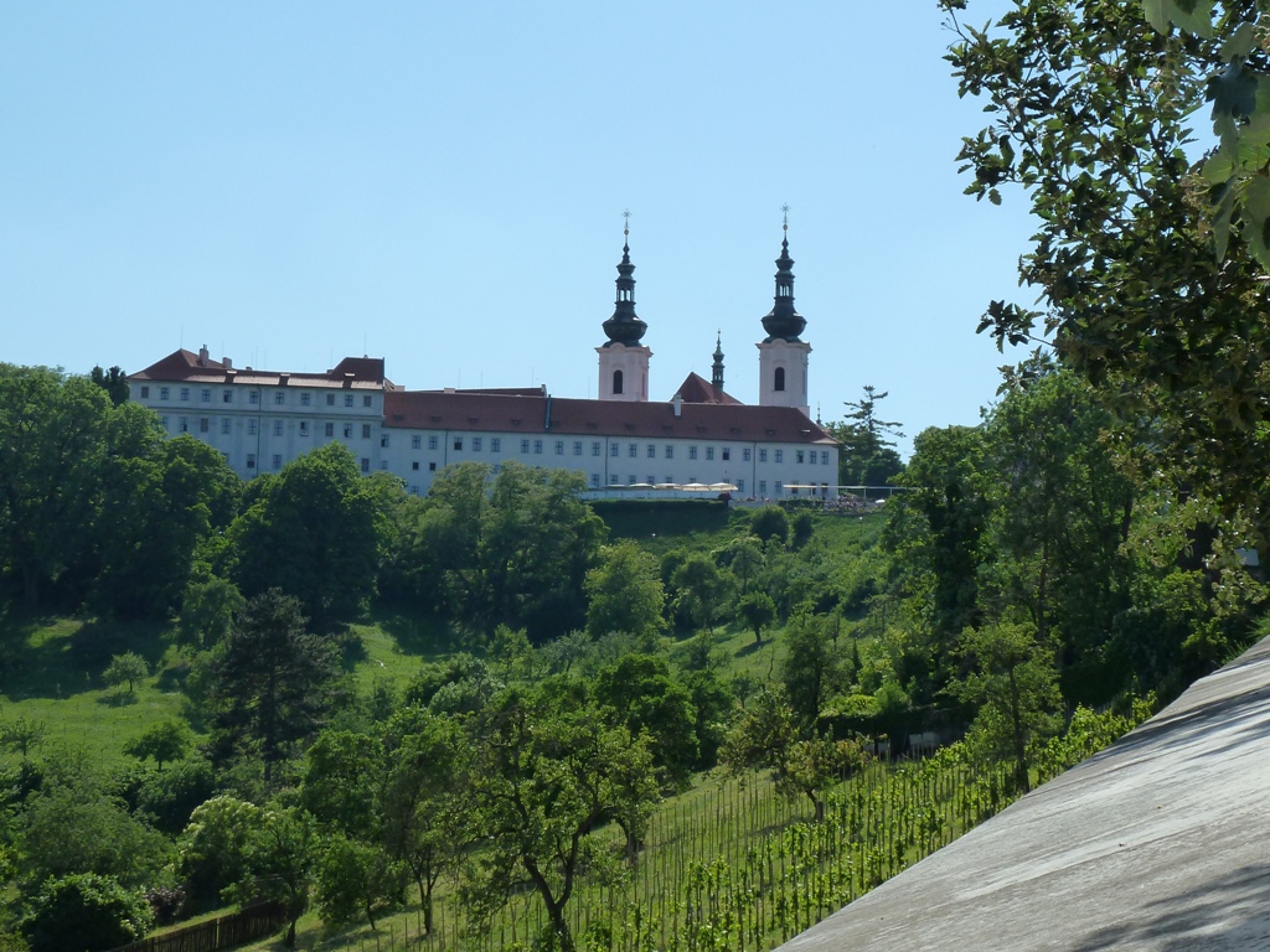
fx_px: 2165
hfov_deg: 32.7
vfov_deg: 24.8
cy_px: 476
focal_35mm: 59
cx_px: 635
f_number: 5.6
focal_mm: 9.7
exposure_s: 1/640
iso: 125
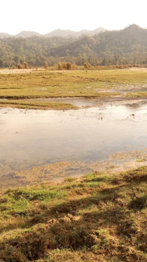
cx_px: 106
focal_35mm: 30
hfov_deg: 38.1
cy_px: 133
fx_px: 208
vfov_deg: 64.3
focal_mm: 3.6
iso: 200
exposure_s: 1/640
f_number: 3.5
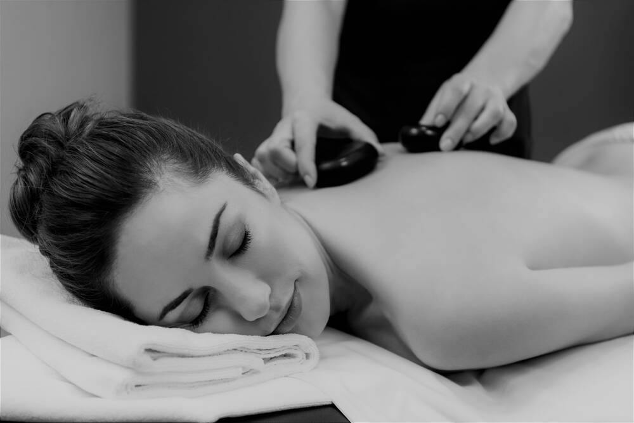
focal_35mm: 70
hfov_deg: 28.8
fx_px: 1233
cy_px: 212
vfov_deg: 19.5
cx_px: 317
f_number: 3.5
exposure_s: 1/160
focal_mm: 70
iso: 320
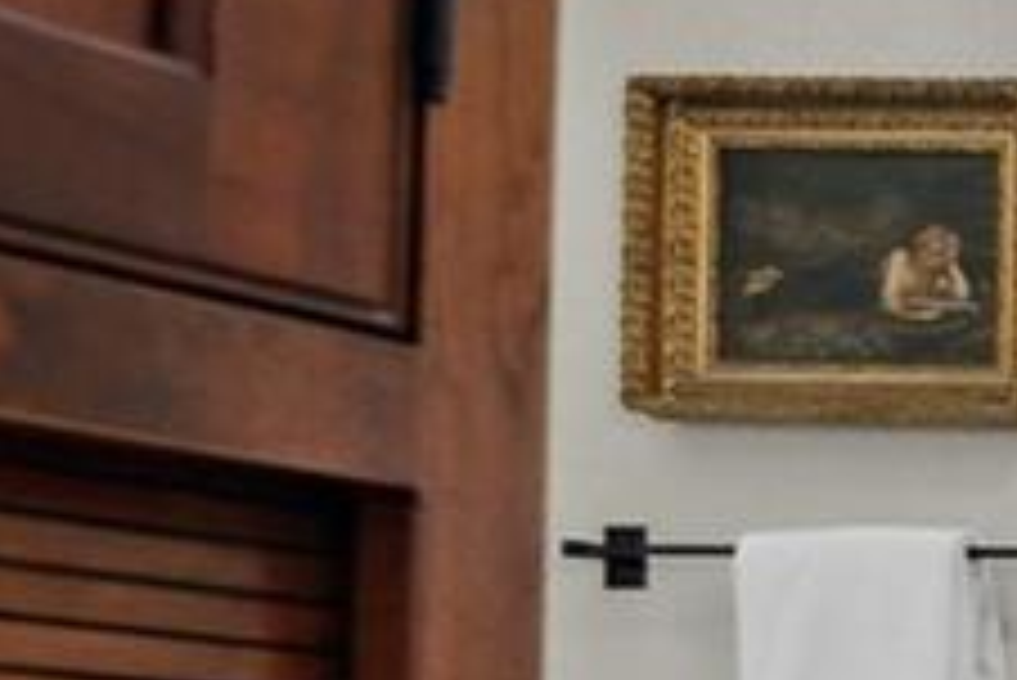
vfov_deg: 13.2
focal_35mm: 99
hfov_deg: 10.3
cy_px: 968
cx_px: 3339
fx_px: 2798
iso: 400
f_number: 8
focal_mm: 14
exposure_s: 1/10
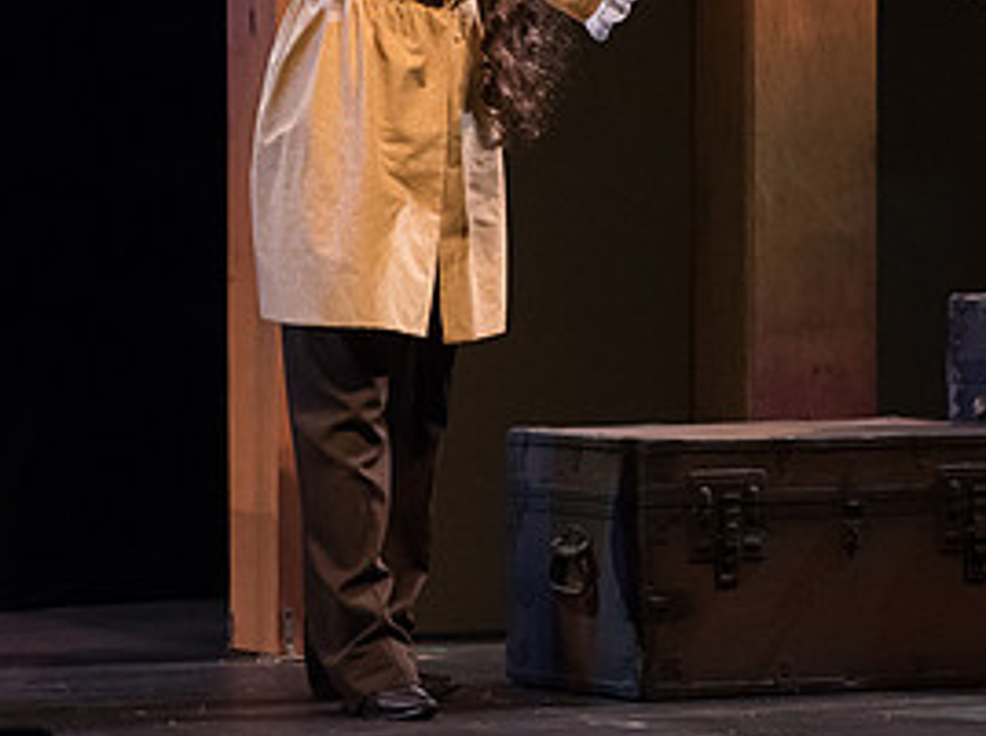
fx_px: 9160
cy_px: 57
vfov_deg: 4.6
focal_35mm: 322
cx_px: 777
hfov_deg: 6.2
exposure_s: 1/320
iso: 4000
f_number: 2.8
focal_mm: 155
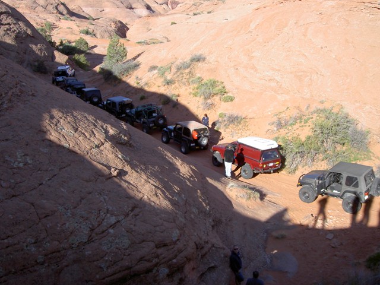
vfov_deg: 36.8
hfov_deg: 47.9
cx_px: 190
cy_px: 142
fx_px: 428
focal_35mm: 39
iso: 100
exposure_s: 1/320
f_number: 4.7
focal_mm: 8
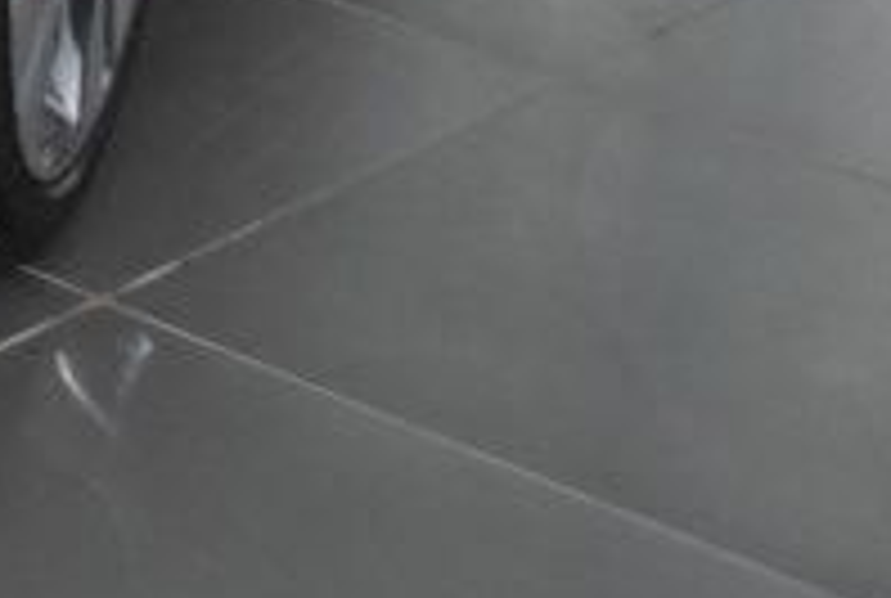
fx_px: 3845
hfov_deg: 11.6
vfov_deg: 8.1
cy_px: -901
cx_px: -999
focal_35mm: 155
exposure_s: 1/125
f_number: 3.8
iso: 125
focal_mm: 20
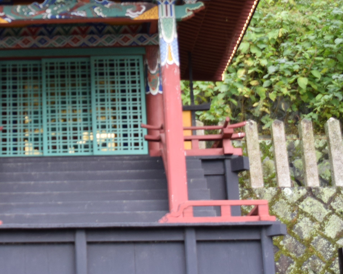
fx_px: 1086
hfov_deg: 17.5
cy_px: 52
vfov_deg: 14.3
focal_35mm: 107
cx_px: 0
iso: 400
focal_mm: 24
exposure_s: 1/100
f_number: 5
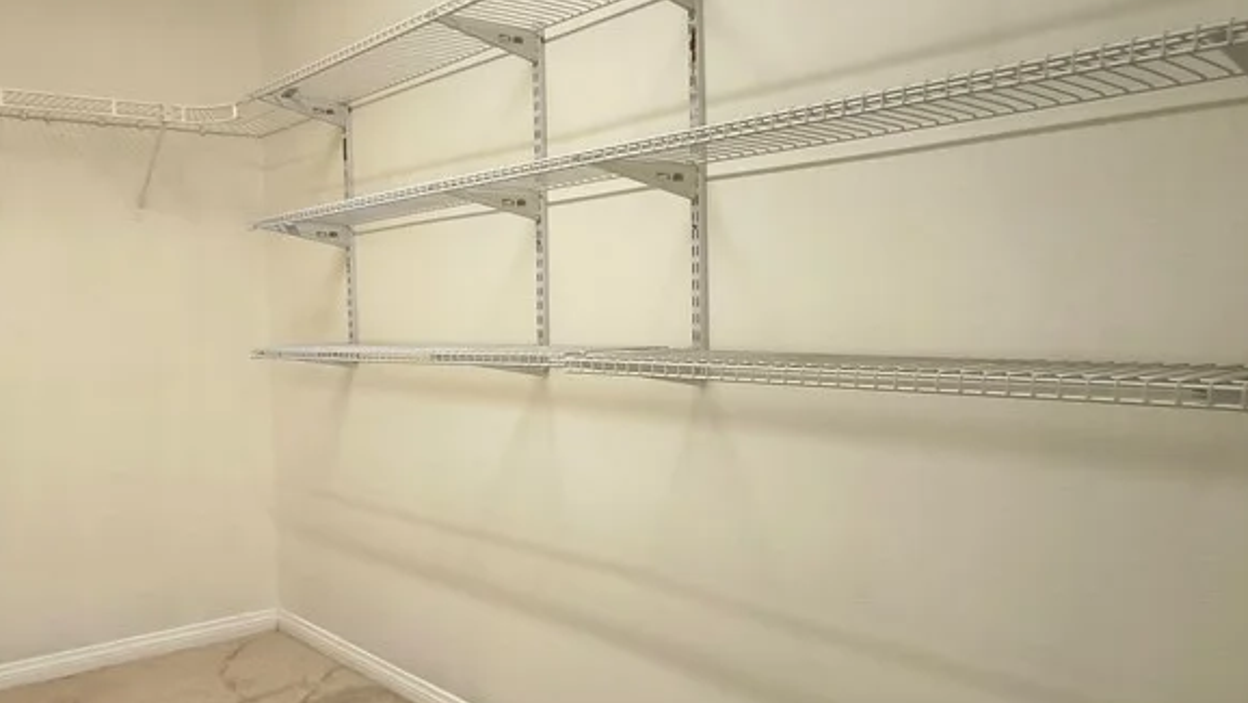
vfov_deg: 40.2
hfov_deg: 63.2
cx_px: 353
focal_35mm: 29
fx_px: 960
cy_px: 381
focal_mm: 1.91
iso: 400
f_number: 2.2
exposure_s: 1/30
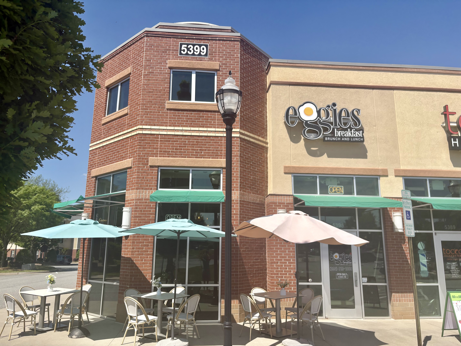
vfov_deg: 53.1
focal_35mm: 26
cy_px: 173
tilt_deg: +11.8
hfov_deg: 67.3
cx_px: 230
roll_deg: -0.1
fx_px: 346
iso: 50
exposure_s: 1/5814
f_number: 1.6
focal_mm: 5.96
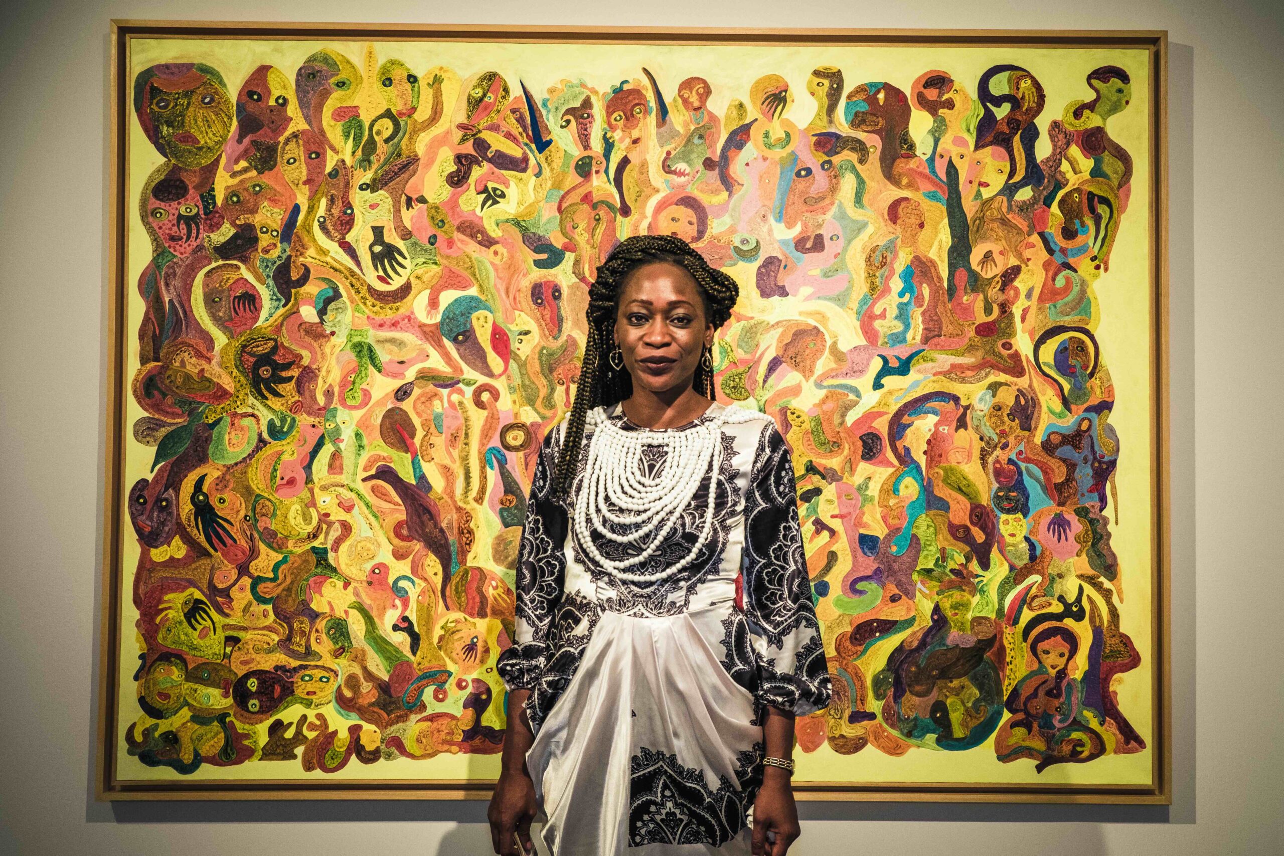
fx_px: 1106
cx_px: 642
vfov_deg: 42.3
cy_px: 428
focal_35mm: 31
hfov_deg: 60.3
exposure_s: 1/250
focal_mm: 20.5
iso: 2000
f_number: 4.5
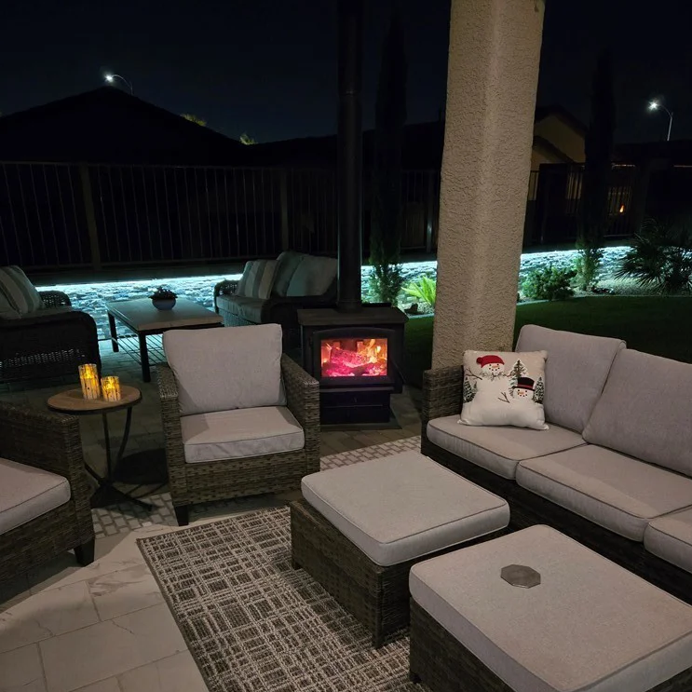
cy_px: 417
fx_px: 633
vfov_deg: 56.8
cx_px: 343
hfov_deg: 57.3
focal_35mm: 28
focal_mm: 5.4
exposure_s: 1/30
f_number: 1.8
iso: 1600
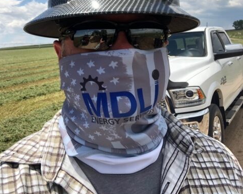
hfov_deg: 43.8
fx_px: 302
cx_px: 121
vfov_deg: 34.8
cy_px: 46
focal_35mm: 42
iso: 20
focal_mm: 2.87
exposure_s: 1/881
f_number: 2.2
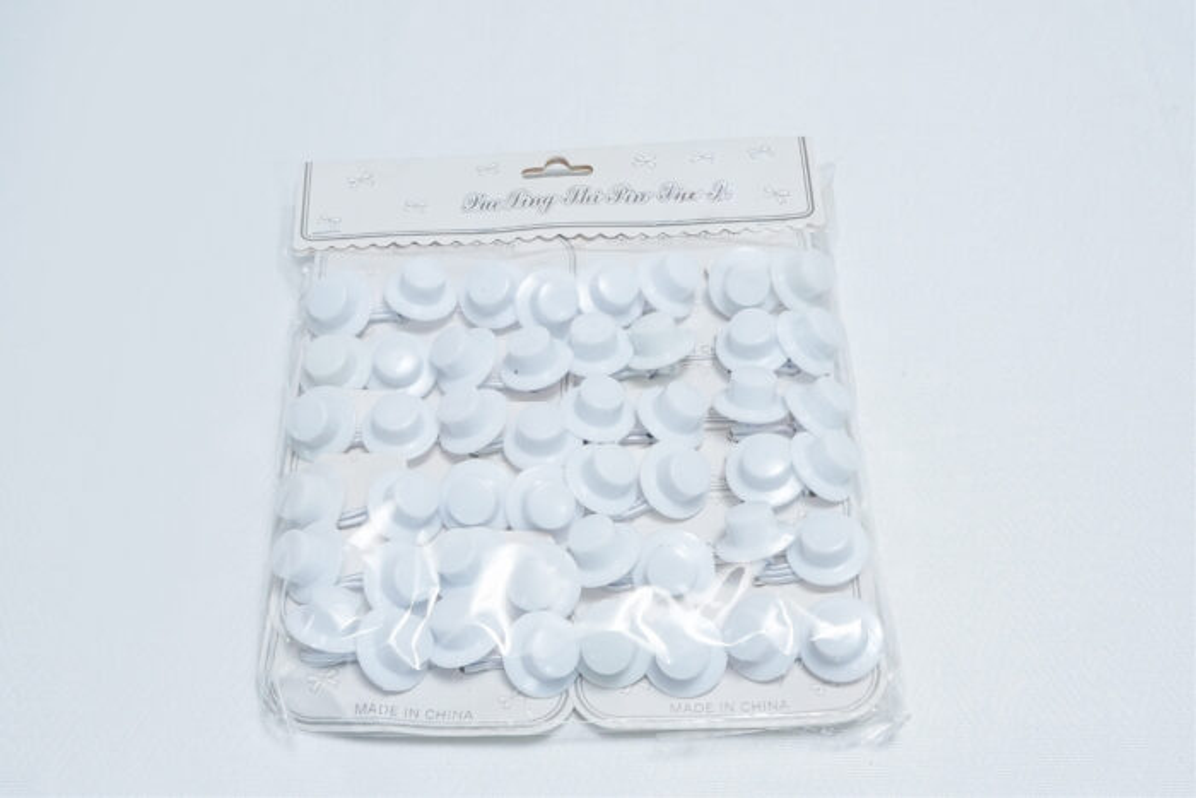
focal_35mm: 51
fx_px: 1695
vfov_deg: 26.5
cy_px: 399
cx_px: 598
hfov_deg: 38.9
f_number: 10
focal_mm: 34
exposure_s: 1/160
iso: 2500
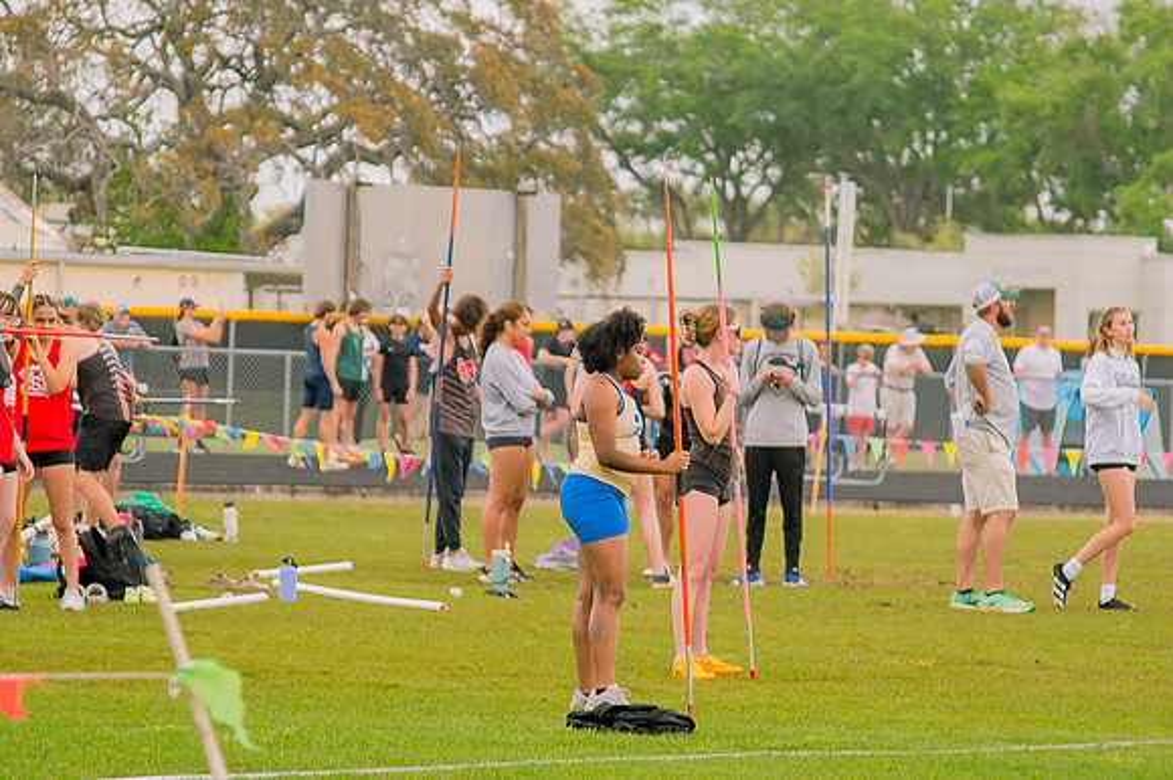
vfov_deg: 5.4
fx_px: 8295
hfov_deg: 8.1
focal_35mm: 255
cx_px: 665
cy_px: 412
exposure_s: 1/200
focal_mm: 120
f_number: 4
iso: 200
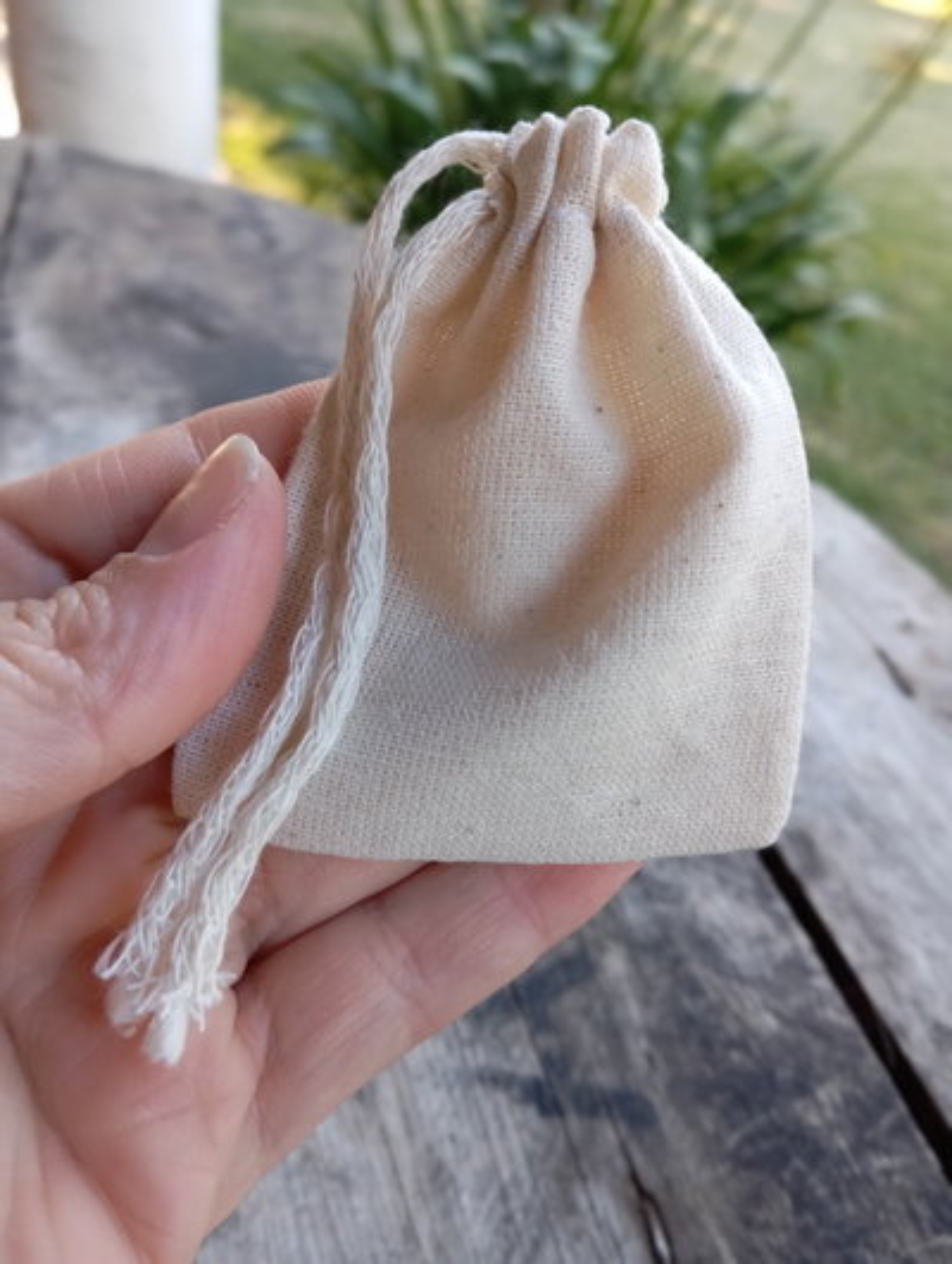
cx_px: 476
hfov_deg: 49.9
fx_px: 1024
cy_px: 632
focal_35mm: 28
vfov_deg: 63.4
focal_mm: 4.22
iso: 368
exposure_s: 1/100
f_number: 1.8
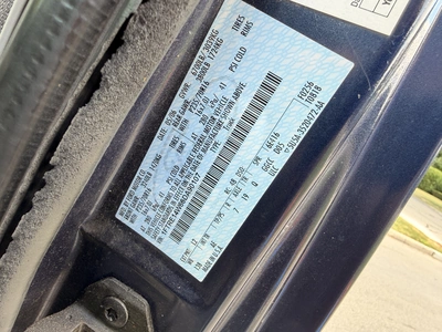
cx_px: 221
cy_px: 166
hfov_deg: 71.6
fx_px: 306
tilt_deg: -17.2
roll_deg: -27.8
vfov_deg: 56.8
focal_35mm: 24
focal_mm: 2.22
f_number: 2.2
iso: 80
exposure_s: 1/121
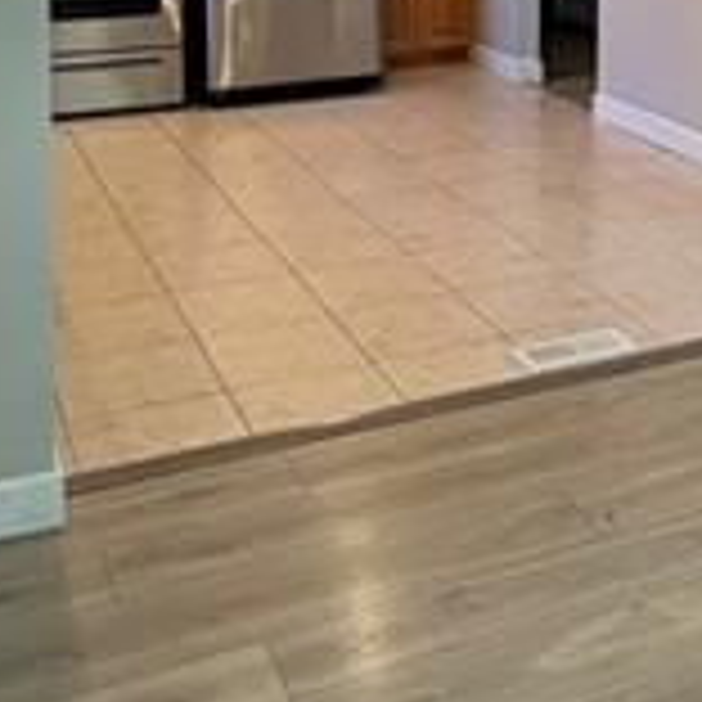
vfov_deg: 25.3
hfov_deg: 27.1
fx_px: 1400
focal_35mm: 61
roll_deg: -0.9
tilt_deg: -2.3
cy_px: -140
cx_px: 648
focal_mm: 2.22
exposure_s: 1/120
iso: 320
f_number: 2.2
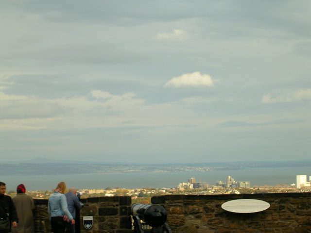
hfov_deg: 17.1
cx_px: 156
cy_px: 116
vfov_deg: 12.9
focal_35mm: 115
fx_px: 1033
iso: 50
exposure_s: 1/263
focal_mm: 17.4
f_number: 4.9
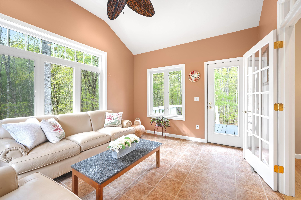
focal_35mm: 15
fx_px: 125
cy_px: 100
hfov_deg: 100.4
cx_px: 150
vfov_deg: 77.2
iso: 250
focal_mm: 15
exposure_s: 1.3
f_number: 7.1
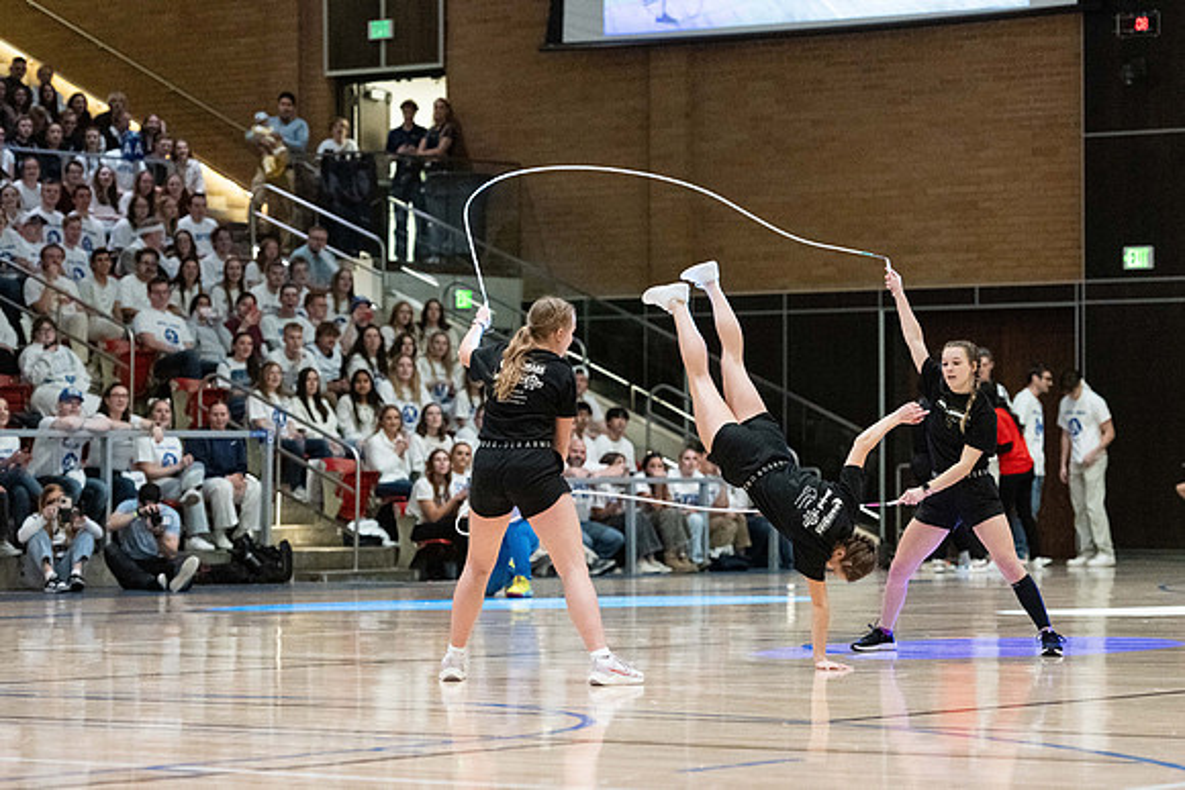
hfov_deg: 15.7
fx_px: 4291
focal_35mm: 130
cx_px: 624
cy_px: 461
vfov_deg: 10.5
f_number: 2.8
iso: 6400
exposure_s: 1/800
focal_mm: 110
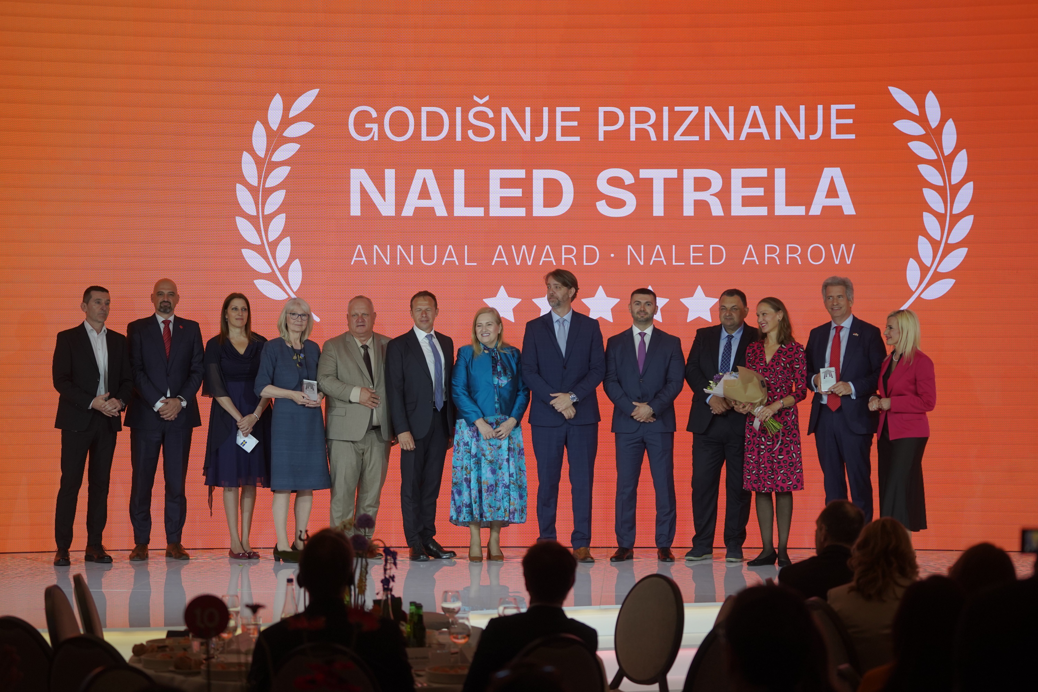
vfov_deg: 17.3
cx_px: 519
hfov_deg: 25.7
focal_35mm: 79
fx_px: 2278
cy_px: 346
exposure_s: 1/400
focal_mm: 79
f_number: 4
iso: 1000
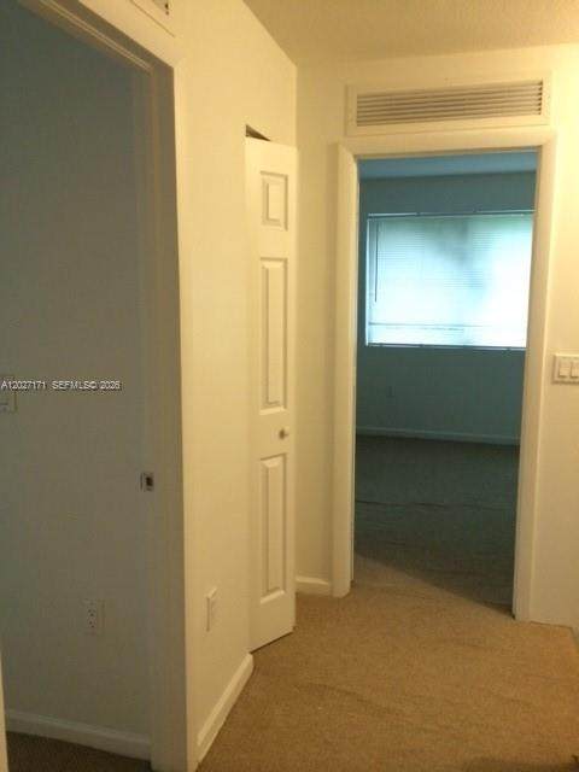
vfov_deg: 60.0
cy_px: 386
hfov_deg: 46.8
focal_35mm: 30
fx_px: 669
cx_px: 290
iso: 320
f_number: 2.2
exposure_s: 1/17
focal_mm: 4.12
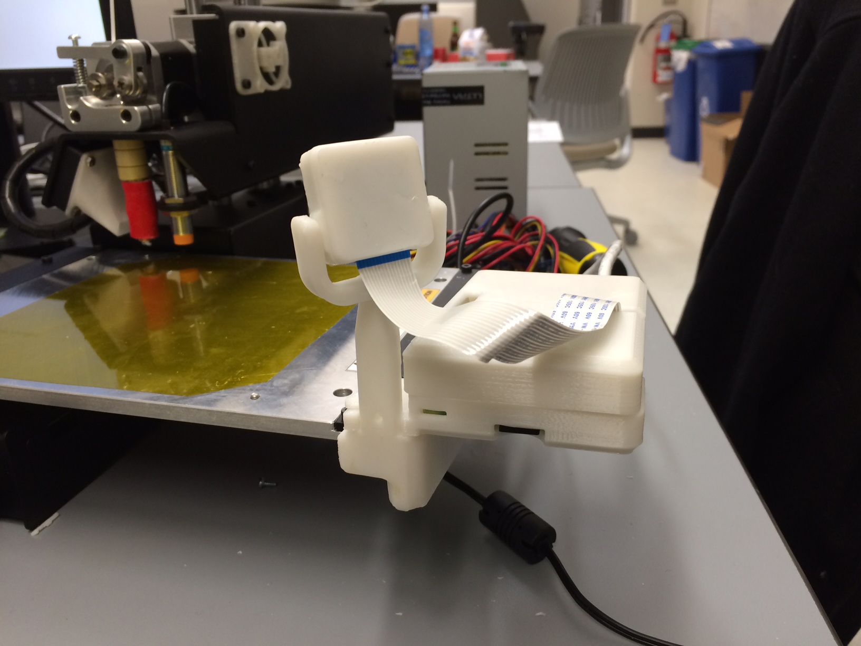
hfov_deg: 61.7
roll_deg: +3.0
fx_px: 721
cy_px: 323
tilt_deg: -20.7
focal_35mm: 29
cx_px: 430
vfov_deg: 48.2
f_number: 2.2
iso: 64
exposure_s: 1/30
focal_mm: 4.15
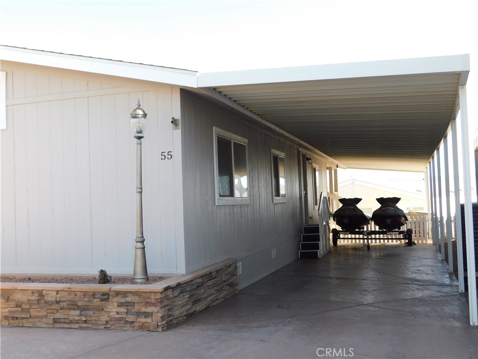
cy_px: 180
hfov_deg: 51.4
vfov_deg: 39.7
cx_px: 239
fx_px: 497
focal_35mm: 36
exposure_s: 1/200
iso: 125
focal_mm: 6.3
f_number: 3.5
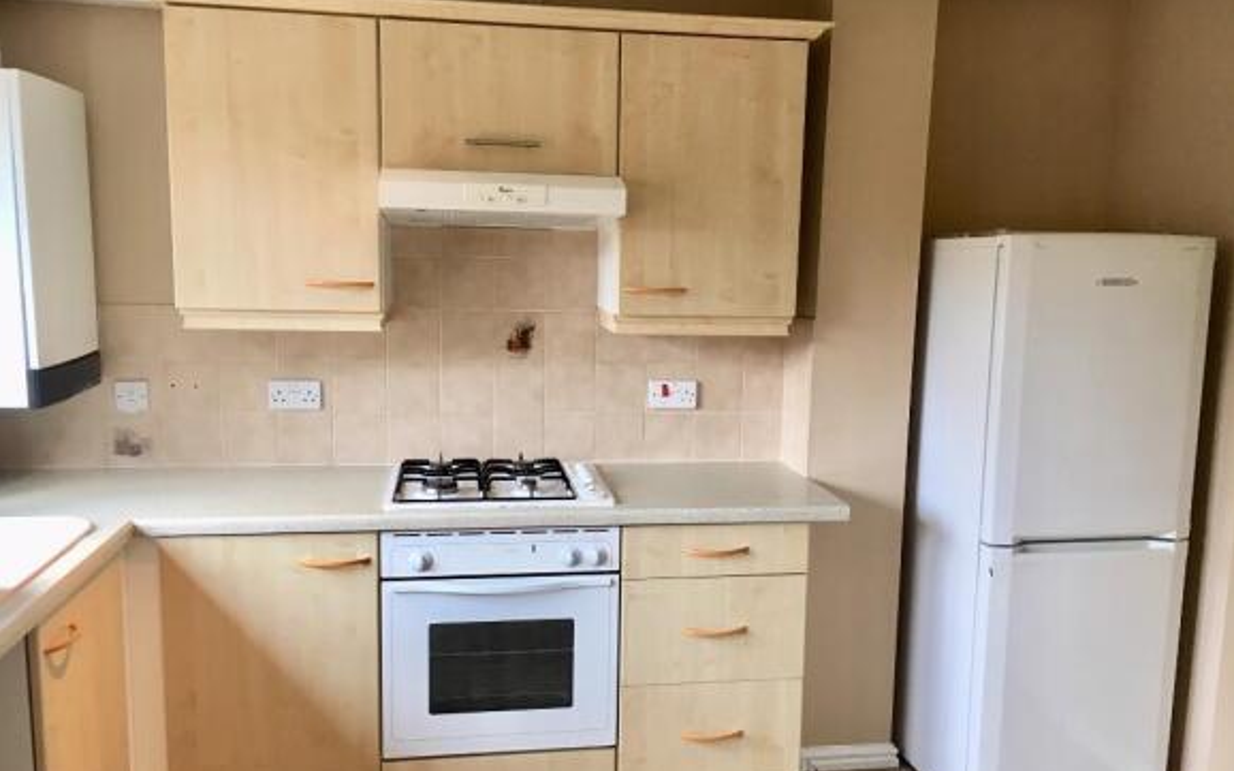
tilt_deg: -9.8
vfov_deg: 40.6
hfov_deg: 61.2
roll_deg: -1.5
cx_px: 620
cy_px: 411
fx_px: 1042
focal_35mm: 31
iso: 40
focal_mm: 4.15
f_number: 2.2
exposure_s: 1/33
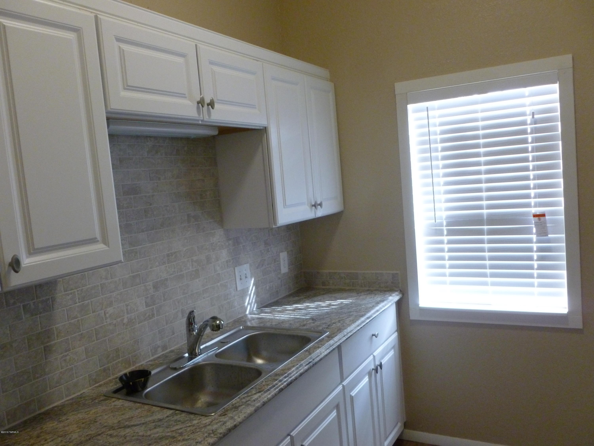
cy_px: 223
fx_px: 480
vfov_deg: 49.7
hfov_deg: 63.4
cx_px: 297
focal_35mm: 28
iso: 400
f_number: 3.3
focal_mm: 5
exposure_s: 1/40
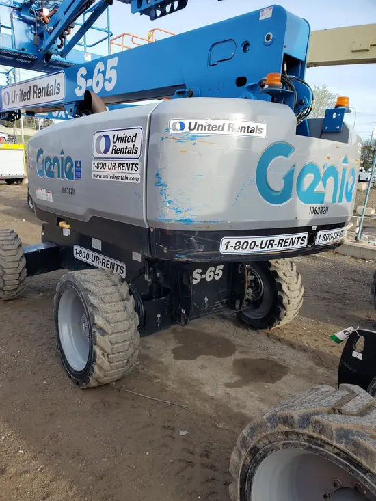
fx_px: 376
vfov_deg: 67.3
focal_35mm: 26
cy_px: 250
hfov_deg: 53.1
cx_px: 188
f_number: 2.4
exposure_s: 1/382
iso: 50
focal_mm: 4.3
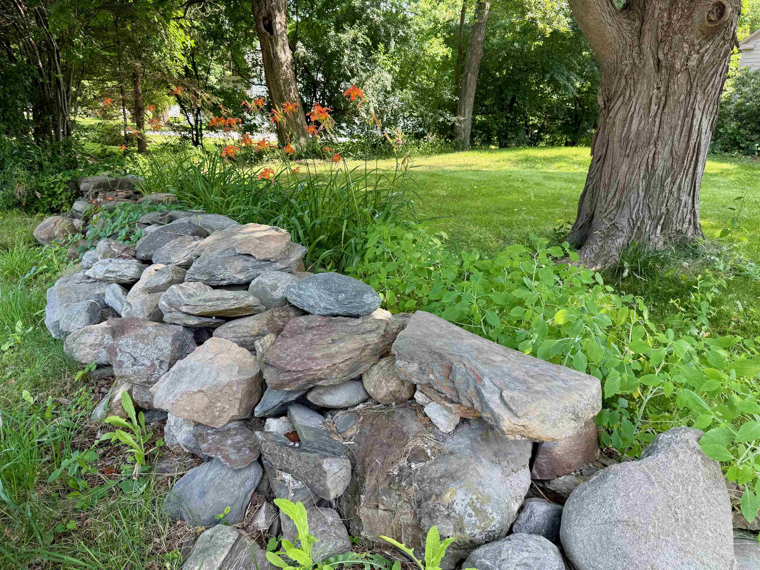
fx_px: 527
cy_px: 285
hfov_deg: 71.6
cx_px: 380
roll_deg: -5.3
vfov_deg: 56.8
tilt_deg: -16.4
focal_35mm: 24
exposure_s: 1/235
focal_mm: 6.76
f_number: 1.78
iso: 64
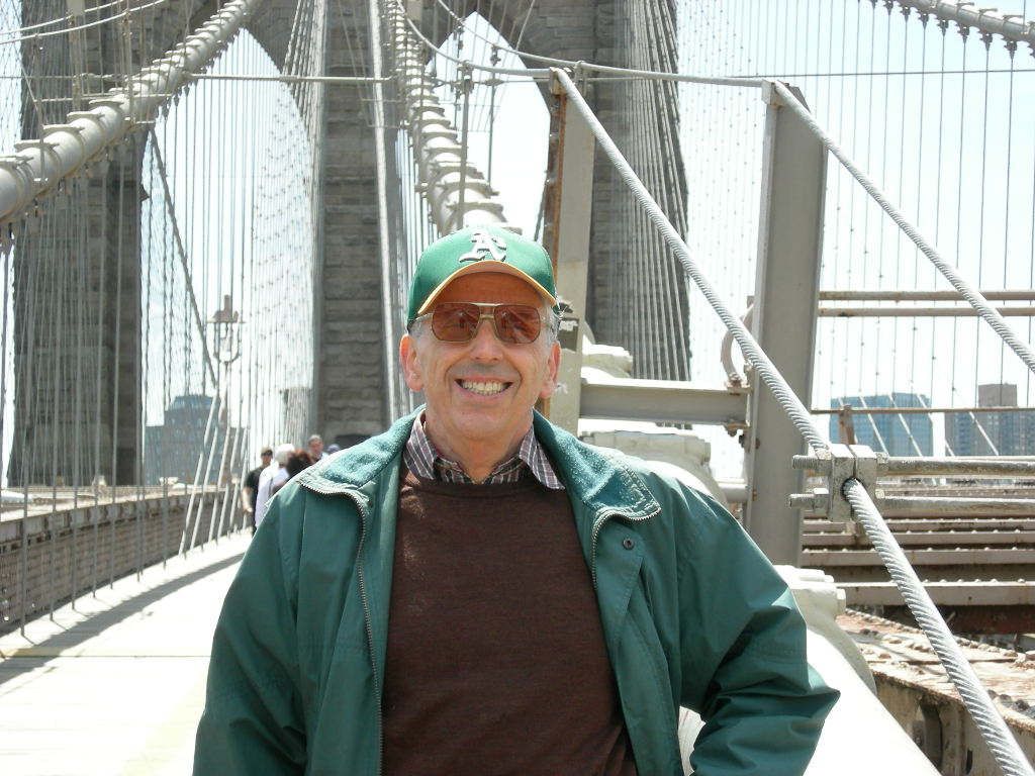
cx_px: 518
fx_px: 2900
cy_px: 388
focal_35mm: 97
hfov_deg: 20.2
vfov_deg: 15.2
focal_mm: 20.2
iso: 64
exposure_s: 1/255
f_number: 4.4
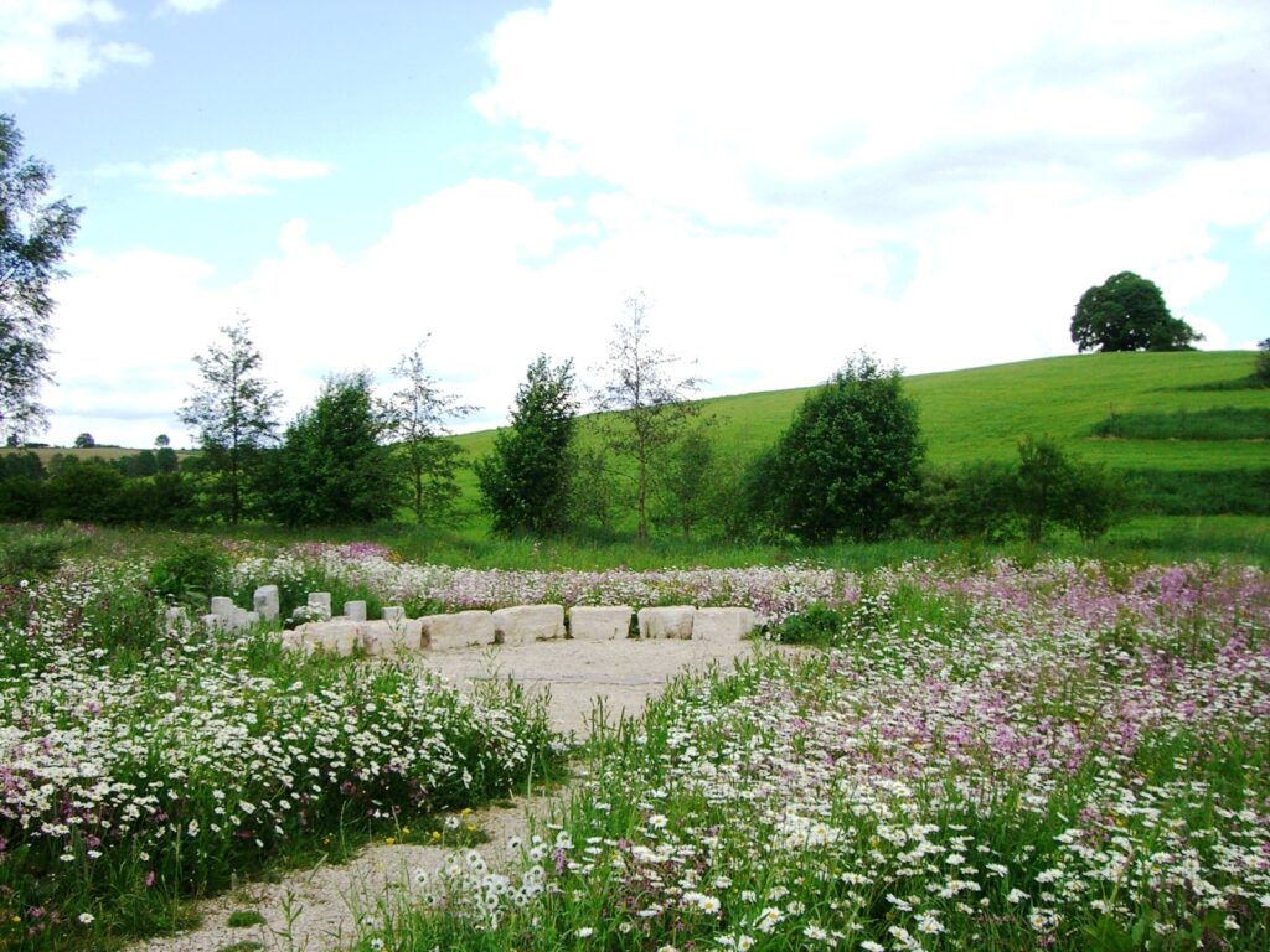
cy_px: 476
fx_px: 1394
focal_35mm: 38
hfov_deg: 49.0
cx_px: 635
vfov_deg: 37.7
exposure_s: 1/400
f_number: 4.3
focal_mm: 6.2
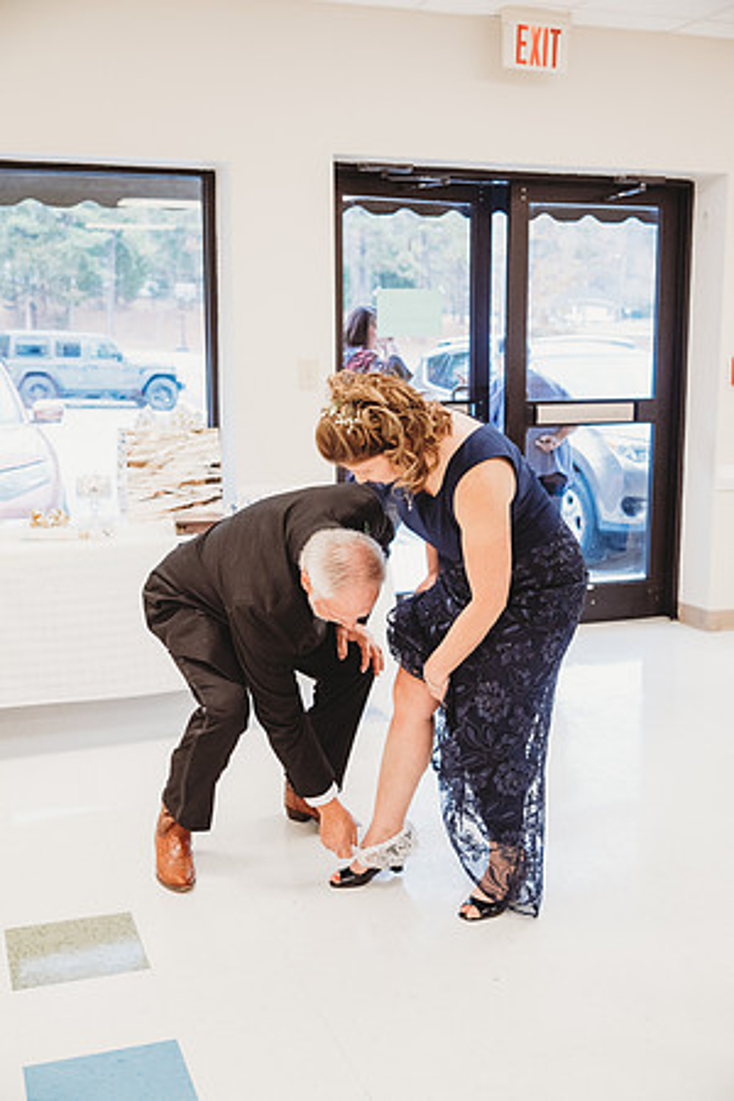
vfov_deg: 50.7
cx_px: 367
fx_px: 1162
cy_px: 550
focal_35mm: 38
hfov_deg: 35.1
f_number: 4
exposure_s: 1/200
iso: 2500
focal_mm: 38
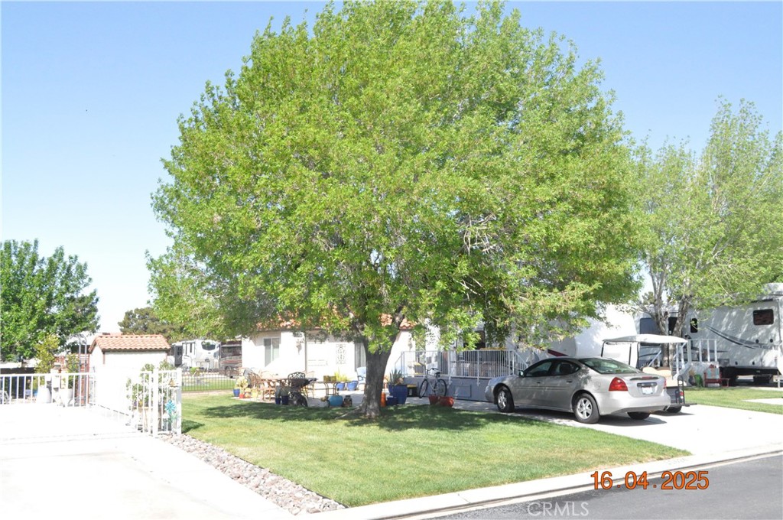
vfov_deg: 36.8
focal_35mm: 36
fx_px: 782
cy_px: 260
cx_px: 392
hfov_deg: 53.2
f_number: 7.1
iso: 3200
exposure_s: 1/4000
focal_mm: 24
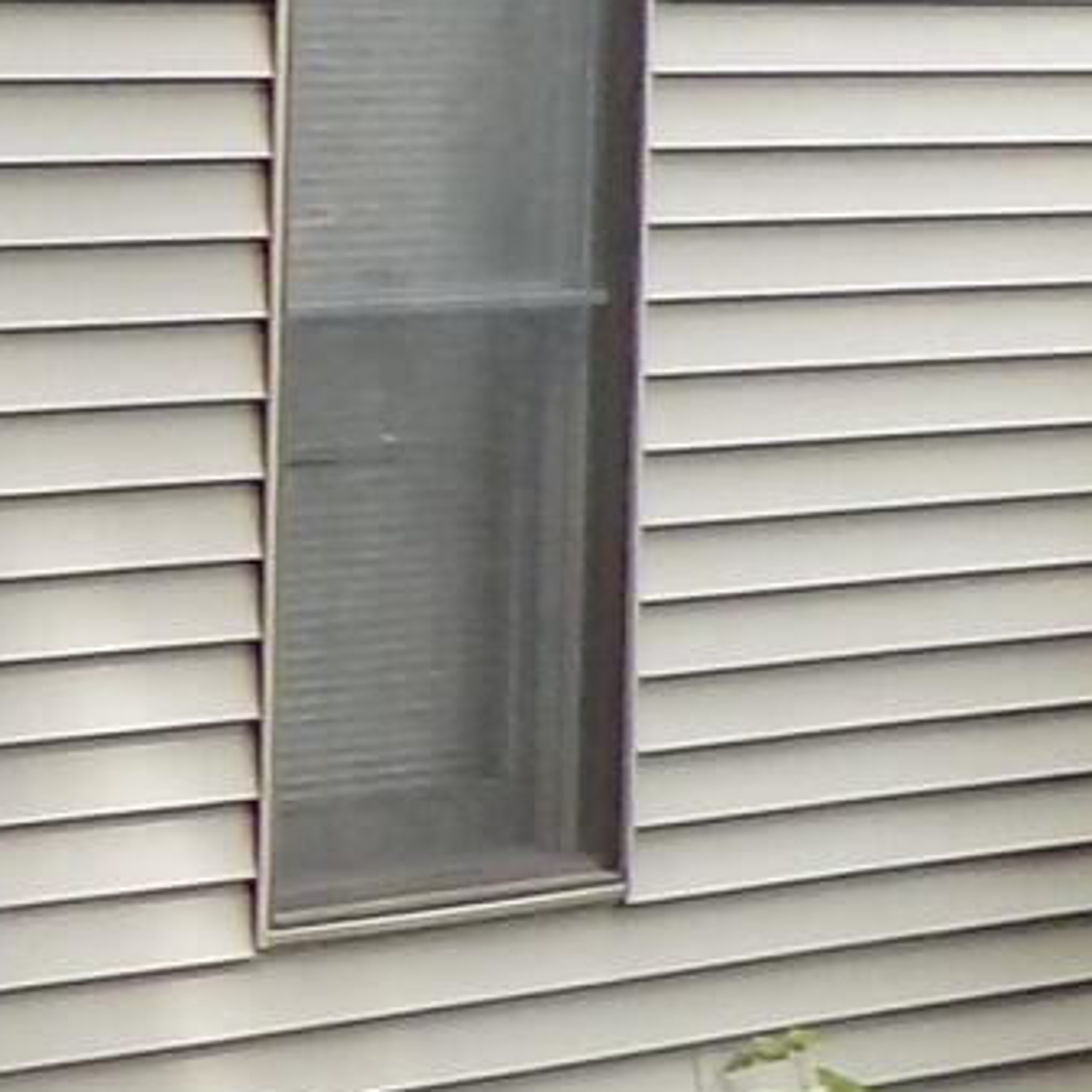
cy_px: -13
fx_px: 6460
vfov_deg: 9.6
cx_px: -3263
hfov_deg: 7.2
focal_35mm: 181
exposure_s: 1/160
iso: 80
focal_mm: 4
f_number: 3.1
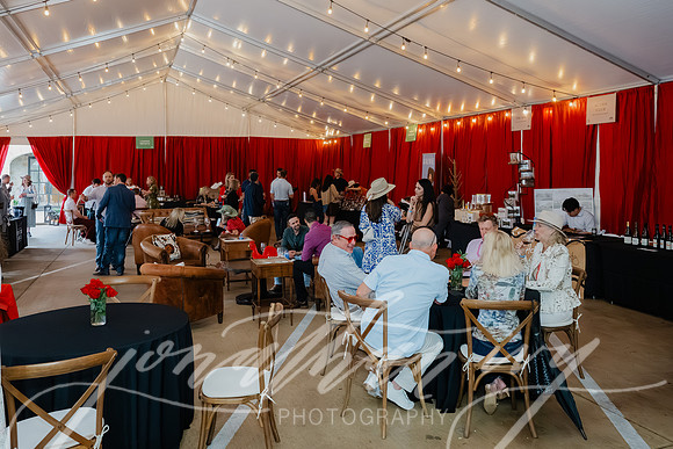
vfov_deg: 43.2
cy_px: 168
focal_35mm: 30
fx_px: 562
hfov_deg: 61.8
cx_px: 336
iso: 4000
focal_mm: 24
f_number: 4
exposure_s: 1/160
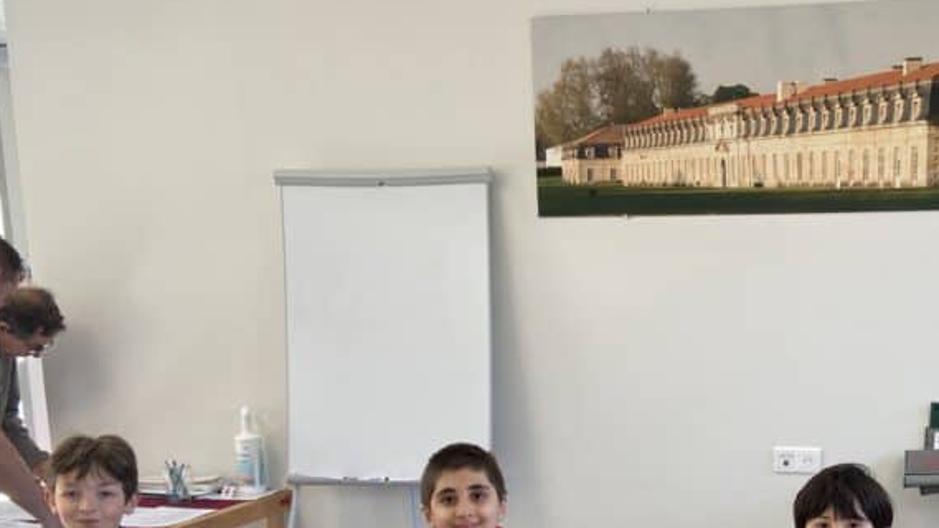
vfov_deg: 22.6
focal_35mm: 51
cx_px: 706
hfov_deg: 39.5
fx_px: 1270
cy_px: 530
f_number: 1.8
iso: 64
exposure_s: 1/121
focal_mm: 4.25
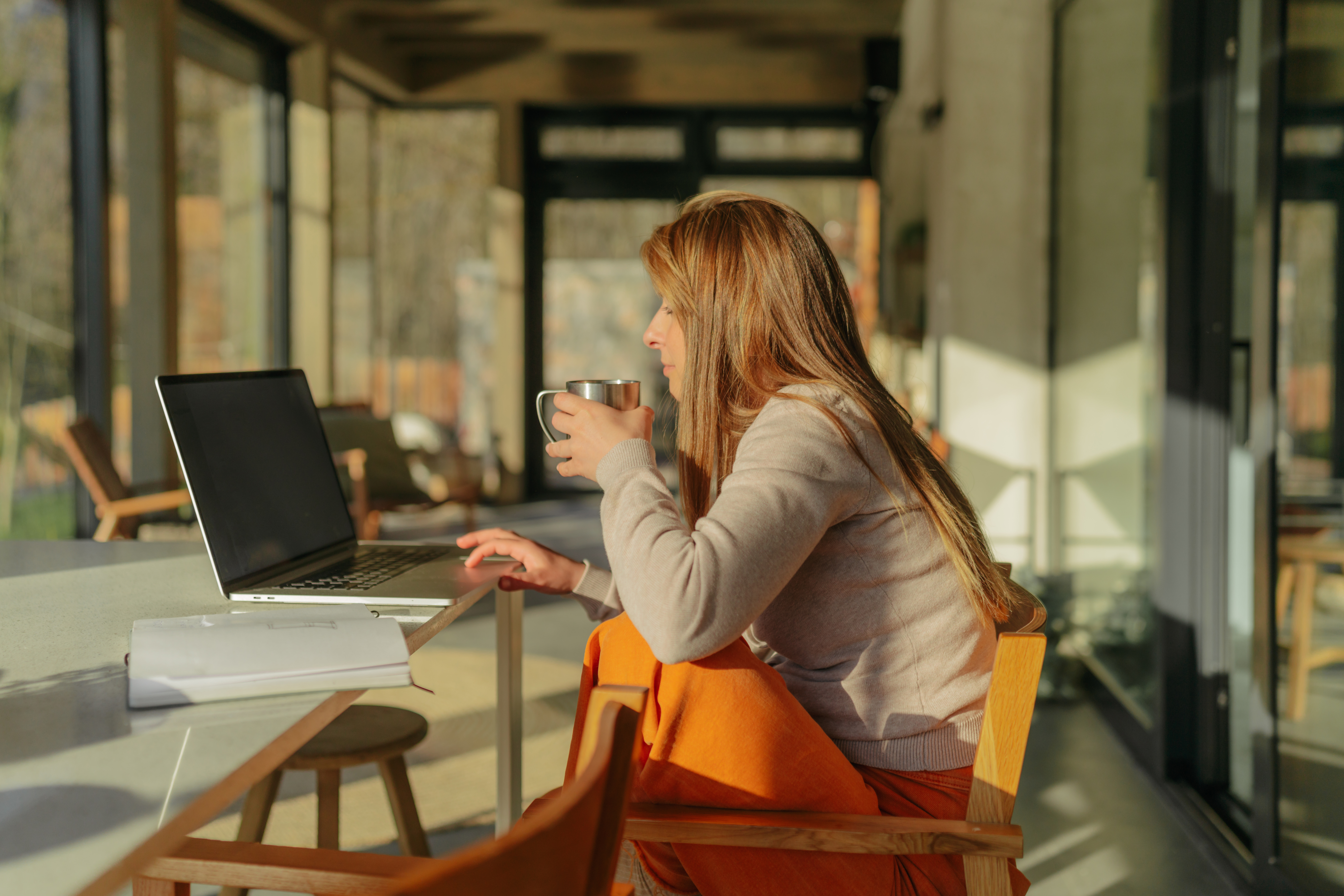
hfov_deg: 54.4
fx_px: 1307
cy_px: 448
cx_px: 672
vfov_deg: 37.9
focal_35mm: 35
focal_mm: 35
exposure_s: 1/2500
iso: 100
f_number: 1.8
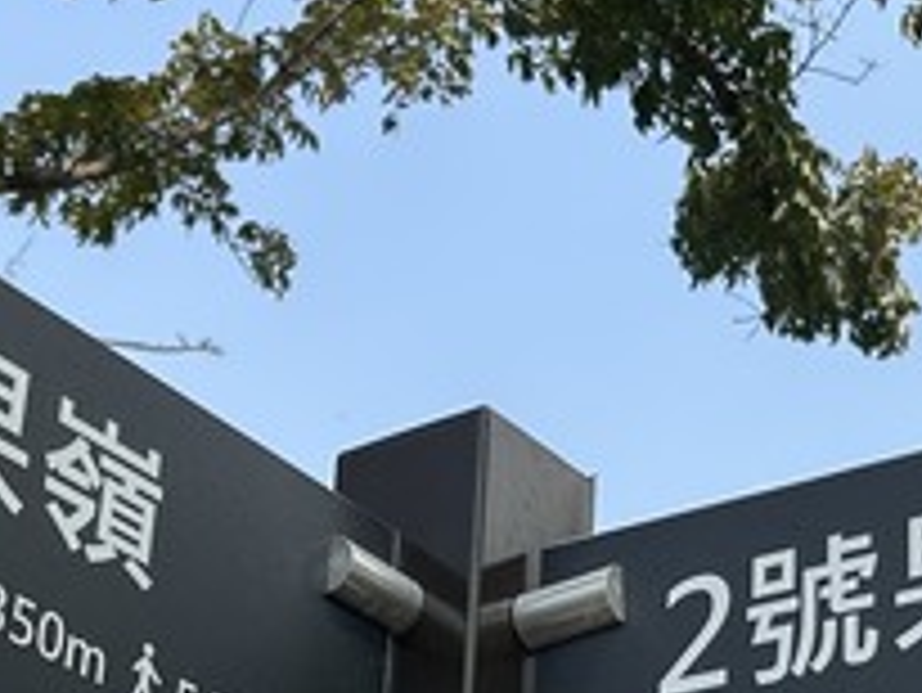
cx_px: 598
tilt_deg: +23.7
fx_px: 2638
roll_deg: -2.4
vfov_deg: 14.8
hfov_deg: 19.8
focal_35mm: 99
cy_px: 646
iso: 50
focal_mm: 5.7
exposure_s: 1/3356
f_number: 1.5
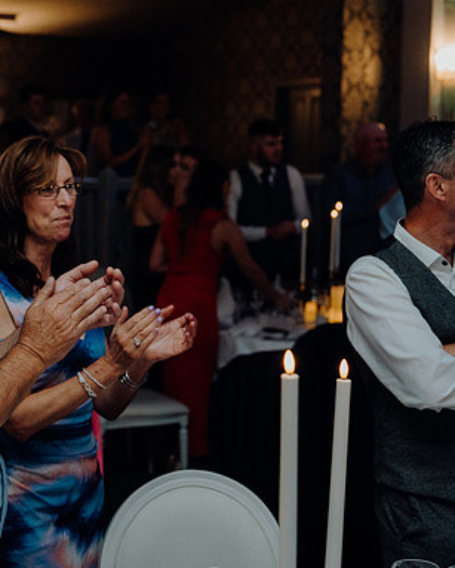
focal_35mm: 71
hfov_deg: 21.1
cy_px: 285
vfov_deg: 26.7
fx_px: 1194
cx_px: 44
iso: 2500
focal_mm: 50
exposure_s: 1/160
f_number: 3.5
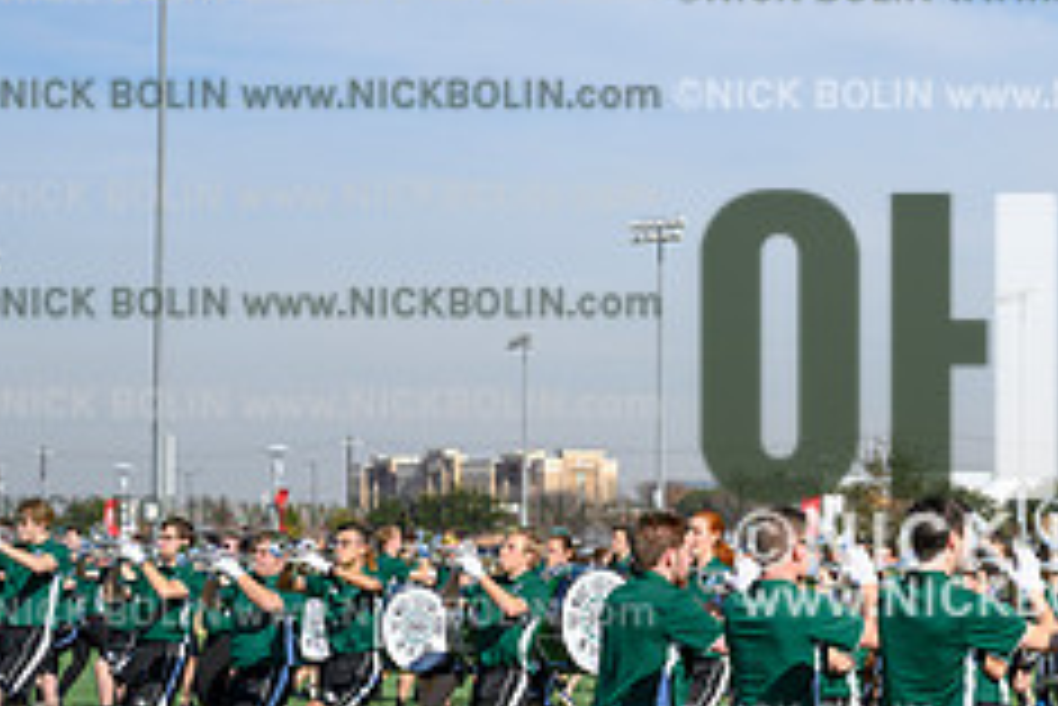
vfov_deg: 10.3
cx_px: 1017
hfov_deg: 15.2
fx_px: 3911
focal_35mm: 133
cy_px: 407
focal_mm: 54
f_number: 4
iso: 125
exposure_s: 1/1600
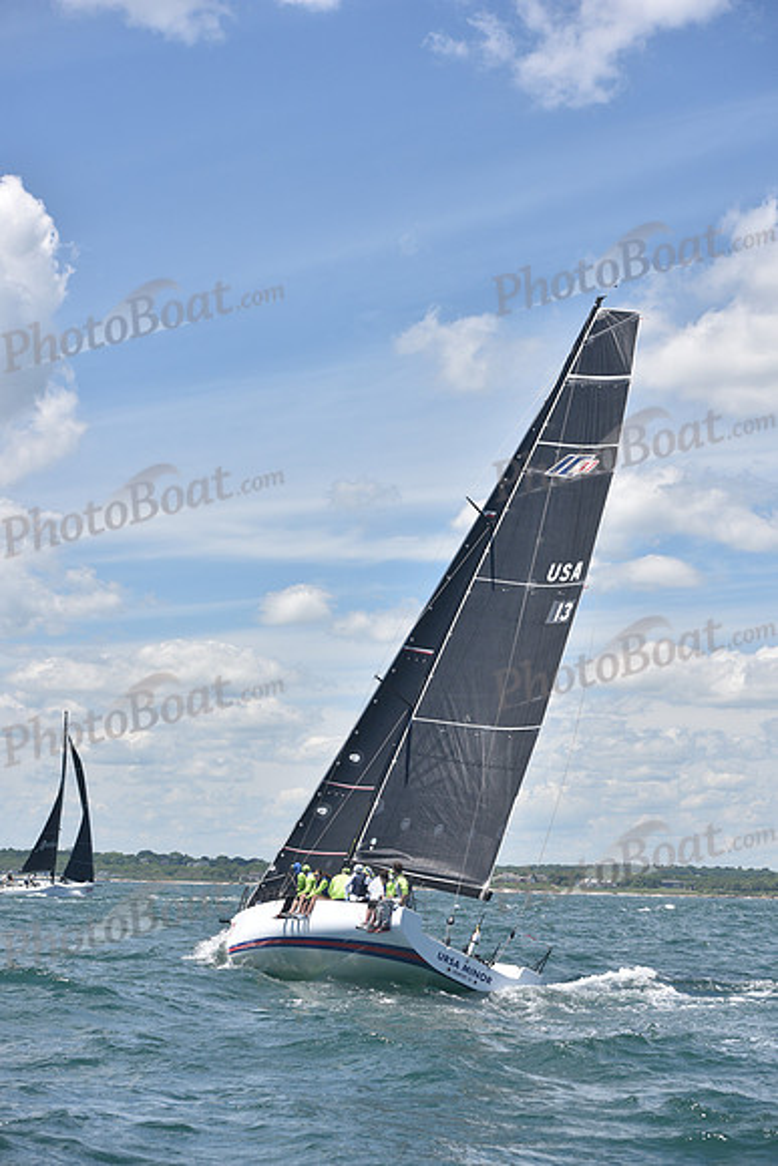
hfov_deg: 19.5
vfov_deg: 28.8
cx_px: 389
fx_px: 2268
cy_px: 583
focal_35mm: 70
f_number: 6.3
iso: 320
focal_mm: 70
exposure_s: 1/800
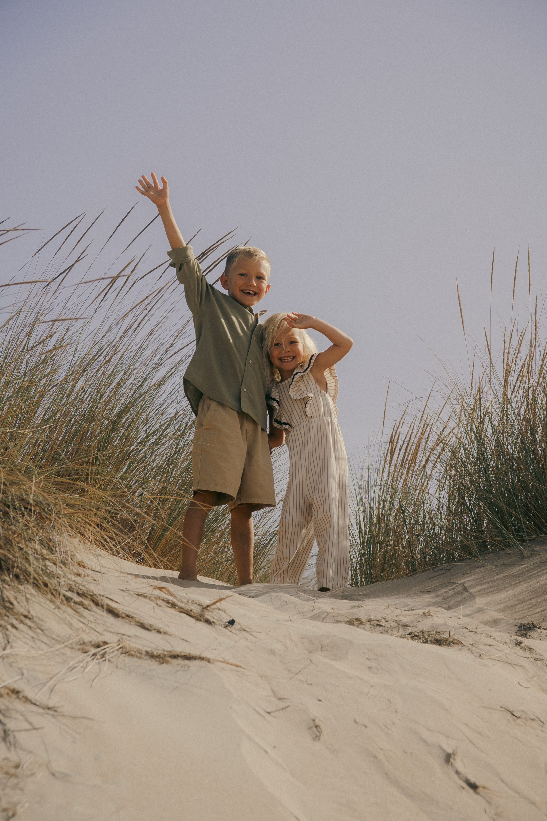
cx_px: 274
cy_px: 410
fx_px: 2393
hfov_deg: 13.0
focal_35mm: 105
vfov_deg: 19.5
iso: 80
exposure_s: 1/640
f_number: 5
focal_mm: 70
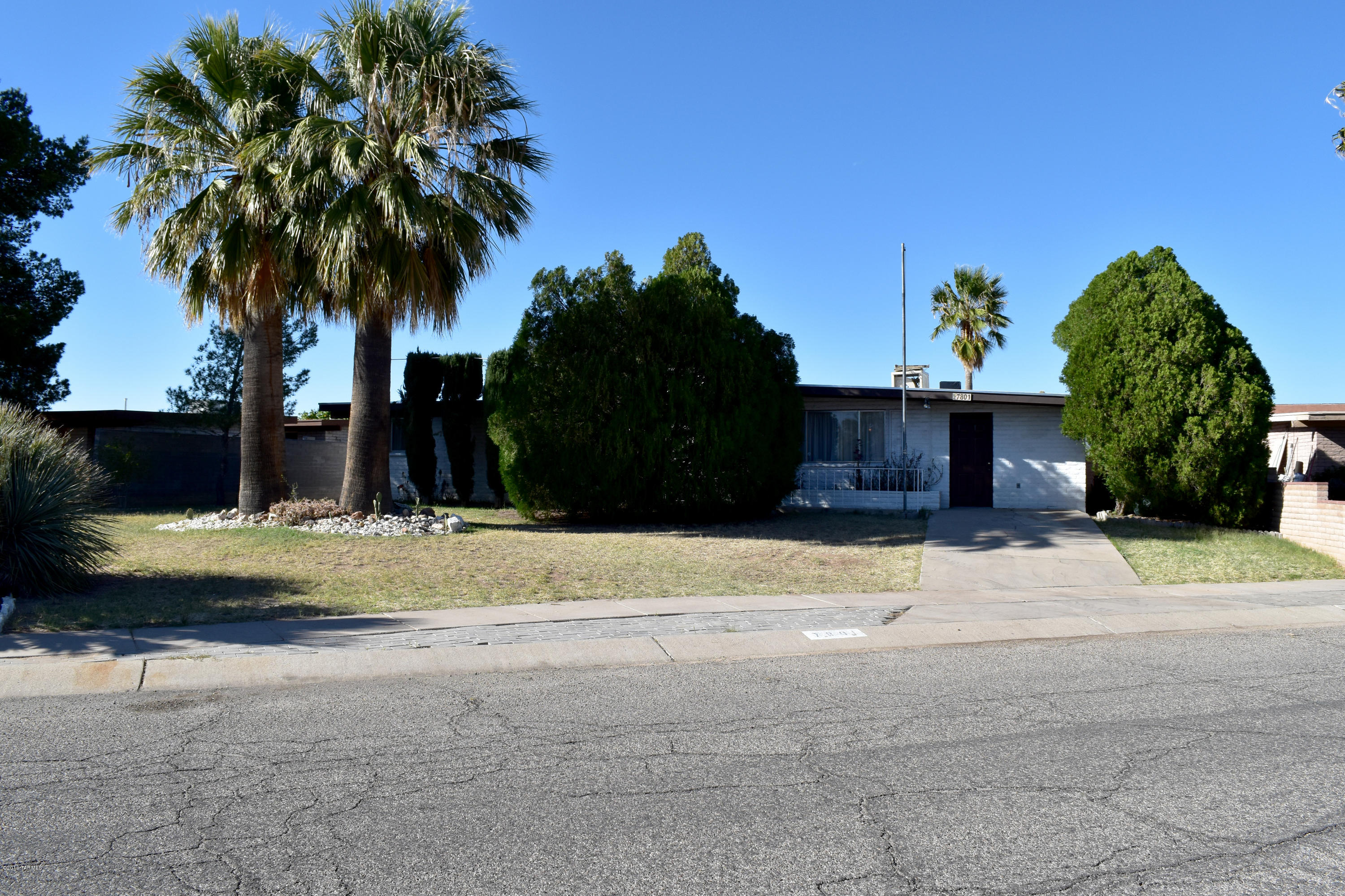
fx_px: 1009
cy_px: 448
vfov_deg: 47.9
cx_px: 672
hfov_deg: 67.4
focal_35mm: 27
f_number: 11
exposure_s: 1/400
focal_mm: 18
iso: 400
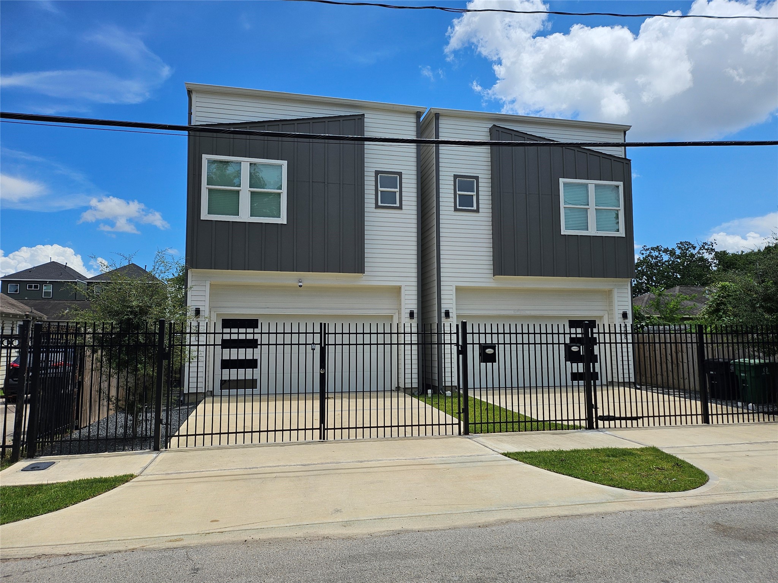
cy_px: 292
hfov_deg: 71.6
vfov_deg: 56.8
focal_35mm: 24
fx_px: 539
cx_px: 389
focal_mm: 5
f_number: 1.8
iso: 50
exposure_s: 1/6707
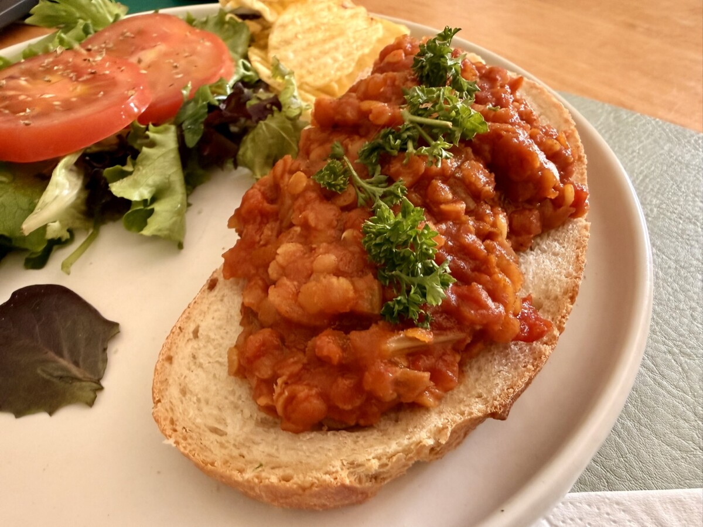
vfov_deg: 56.8
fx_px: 487
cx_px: 352
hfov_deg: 71.6
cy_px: 264
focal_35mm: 24
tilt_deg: -45.8
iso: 320
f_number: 2.2
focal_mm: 2.22
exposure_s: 1/99
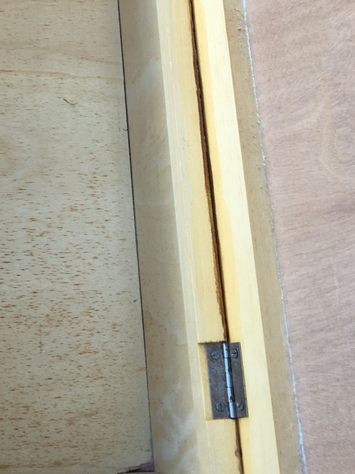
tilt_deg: -66.0
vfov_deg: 27.9
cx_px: 84
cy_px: 45
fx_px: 916
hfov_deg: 21.7
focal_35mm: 67
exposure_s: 1/100
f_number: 2.2
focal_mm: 4.15
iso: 25
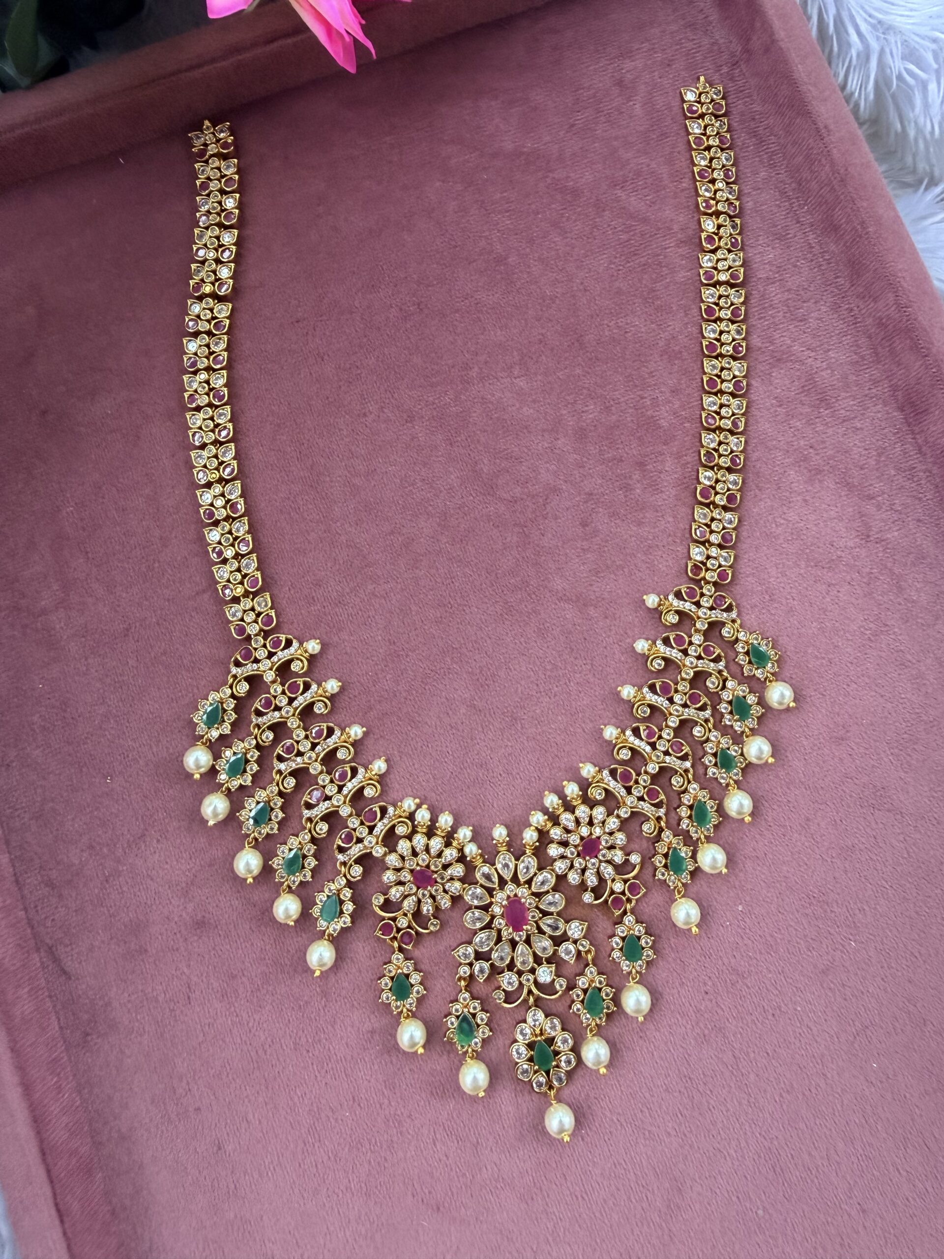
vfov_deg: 71.6
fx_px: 873
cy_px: 630
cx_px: 472
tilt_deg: -70.5
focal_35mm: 24
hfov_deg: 56.8
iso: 320
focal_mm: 2.22
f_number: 2.2
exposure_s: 1/92
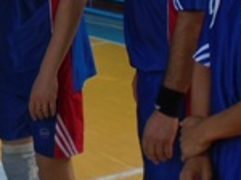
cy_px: -191
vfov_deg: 11.8
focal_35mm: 111
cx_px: 47
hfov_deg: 17.6
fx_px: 772
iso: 100
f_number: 3.2
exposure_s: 1/100
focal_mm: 4.6
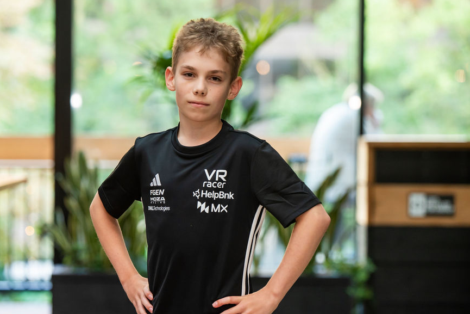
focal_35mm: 148
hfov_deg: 13.9
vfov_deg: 9.3
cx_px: 216
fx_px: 1932
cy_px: 160
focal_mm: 125
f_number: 3.2
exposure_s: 1/160
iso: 1000
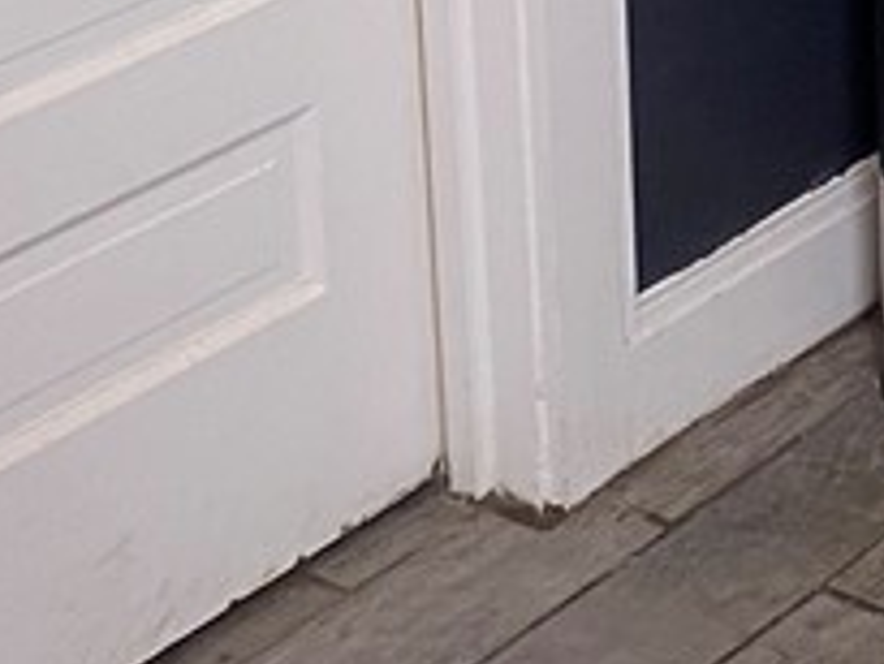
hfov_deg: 14.1
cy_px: -905
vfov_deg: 10.0
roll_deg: +1.2
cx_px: 1358
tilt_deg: -8.0
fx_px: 3322
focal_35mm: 130
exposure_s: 1/60
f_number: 1.8
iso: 125
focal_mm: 4.25
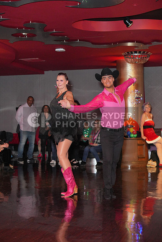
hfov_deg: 19.5
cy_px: 121
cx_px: 81
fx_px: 472
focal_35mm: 70
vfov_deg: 28.8
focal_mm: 70
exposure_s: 1/200
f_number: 4
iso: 4000
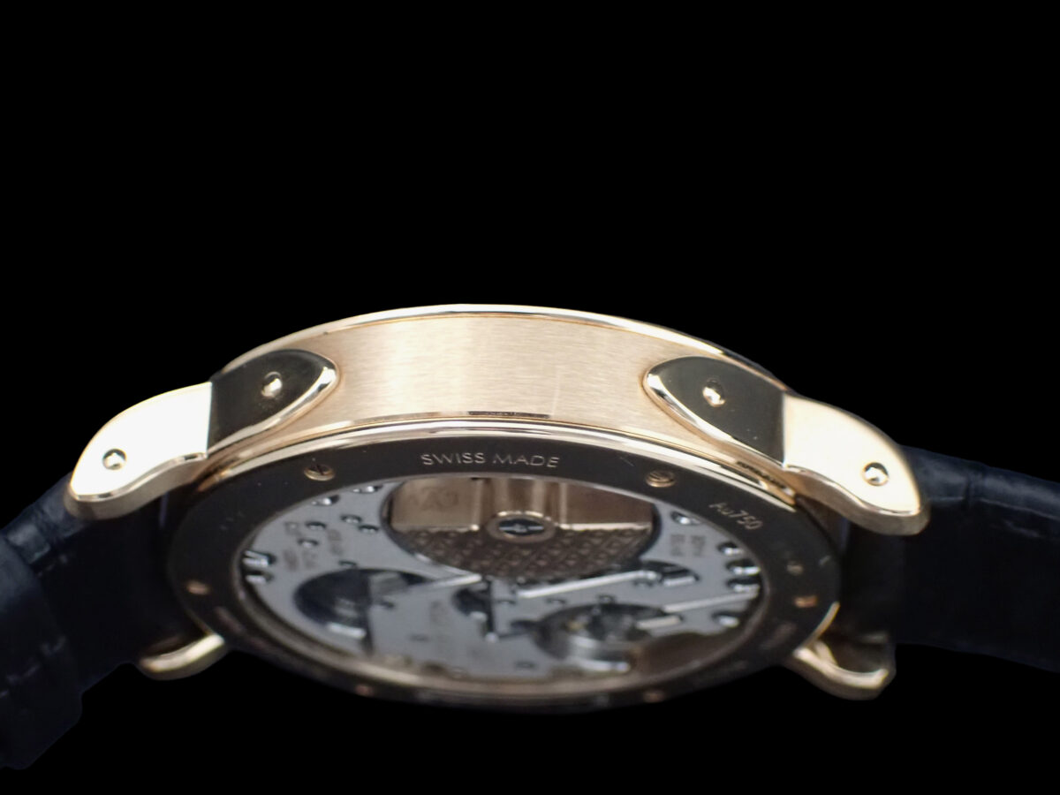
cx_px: 530
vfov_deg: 18.0
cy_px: 398
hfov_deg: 23.8
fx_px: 2511
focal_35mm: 82
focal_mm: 14.62
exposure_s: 1/80
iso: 1600
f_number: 4.3
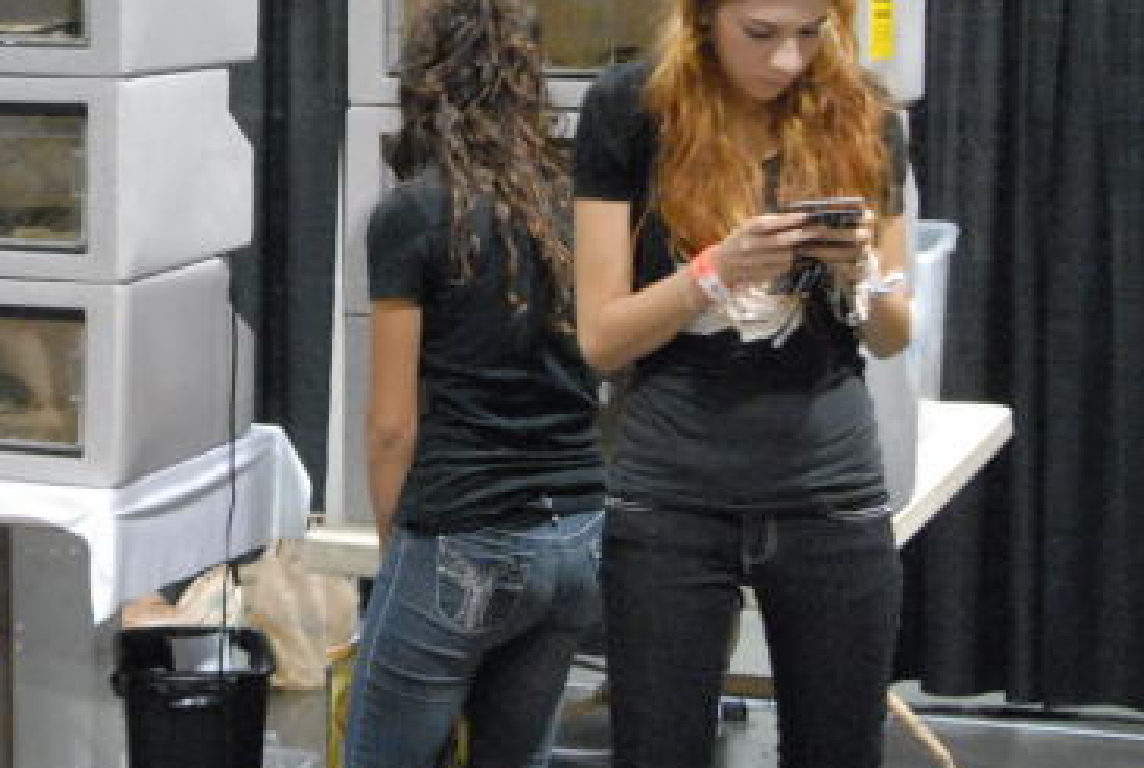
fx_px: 2930
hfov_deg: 21.5
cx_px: 75
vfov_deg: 14.7
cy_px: 2
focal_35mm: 92
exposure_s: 1/80
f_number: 4
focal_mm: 28
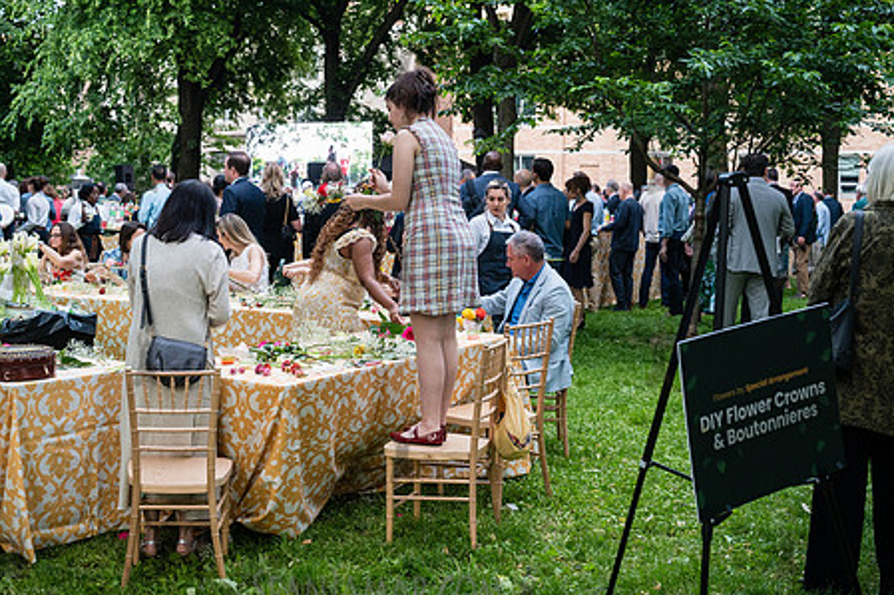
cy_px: 255
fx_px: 1316
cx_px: 400
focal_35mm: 53
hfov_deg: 37.5
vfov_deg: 25.5
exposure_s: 1/320
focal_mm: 41
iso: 2500
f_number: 4
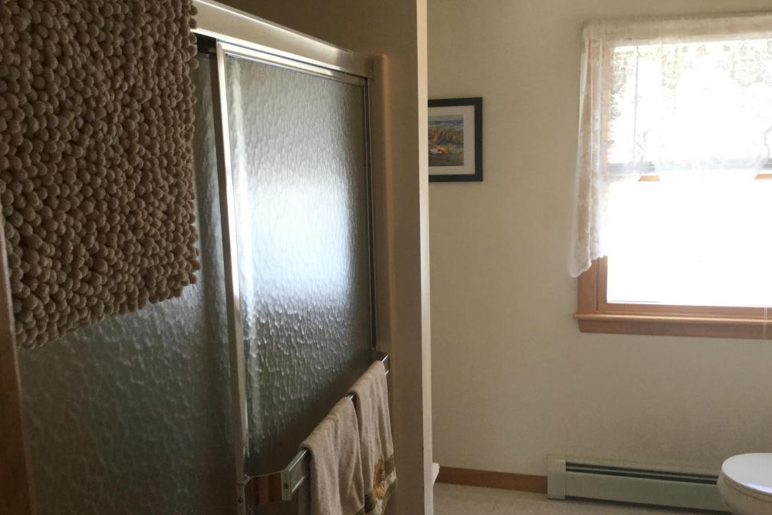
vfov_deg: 40.0
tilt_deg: -10.3
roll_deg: +1.8
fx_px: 708
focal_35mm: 33
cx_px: 393
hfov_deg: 57.2
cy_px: 258
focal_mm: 3.3
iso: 25
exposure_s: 1/30
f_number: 2.4
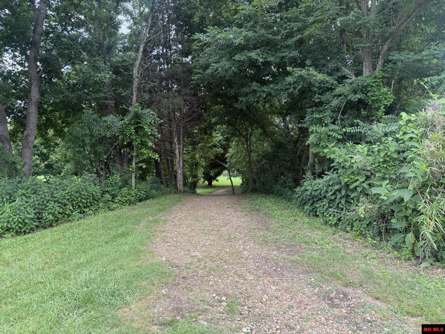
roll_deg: -0.7
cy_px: 167
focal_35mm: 24
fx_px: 309
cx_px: 222
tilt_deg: -1.9
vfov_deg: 56.8
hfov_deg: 71.6
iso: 80
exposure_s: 1/510
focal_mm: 6.76
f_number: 1.78
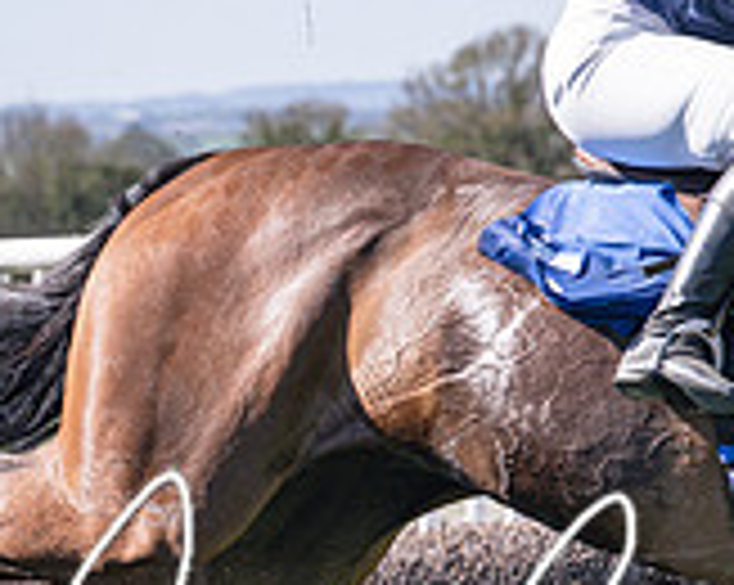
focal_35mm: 338
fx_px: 7334
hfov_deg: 5.7
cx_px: 442
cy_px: 484
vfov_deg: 4.6
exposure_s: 1/1600
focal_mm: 70
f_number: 4
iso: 200
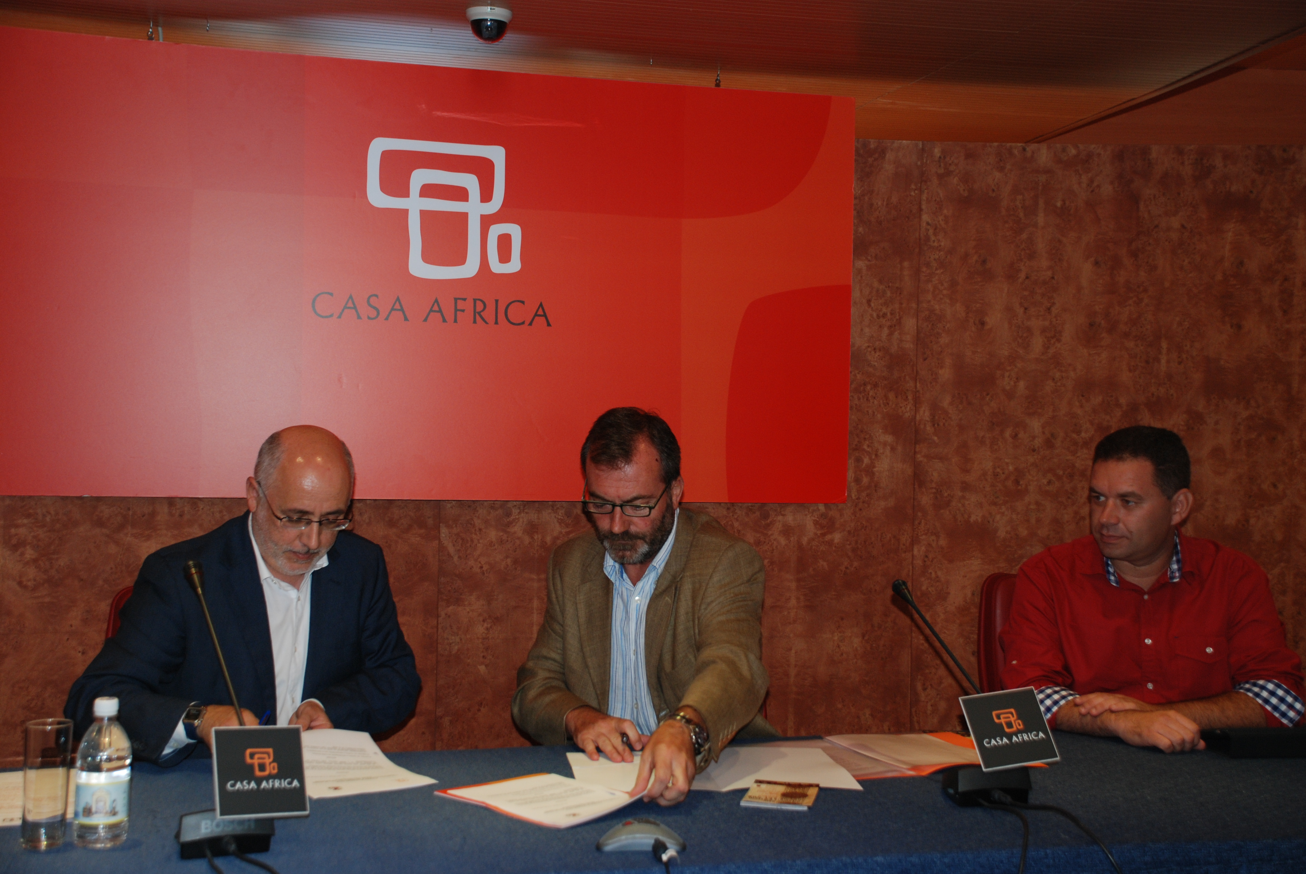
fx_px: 1743
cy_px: 437
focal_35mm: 48
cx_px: 653
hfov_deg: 41.1
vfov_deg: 28.2
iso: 320
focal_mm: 32
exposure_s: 1/60
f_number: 4.2
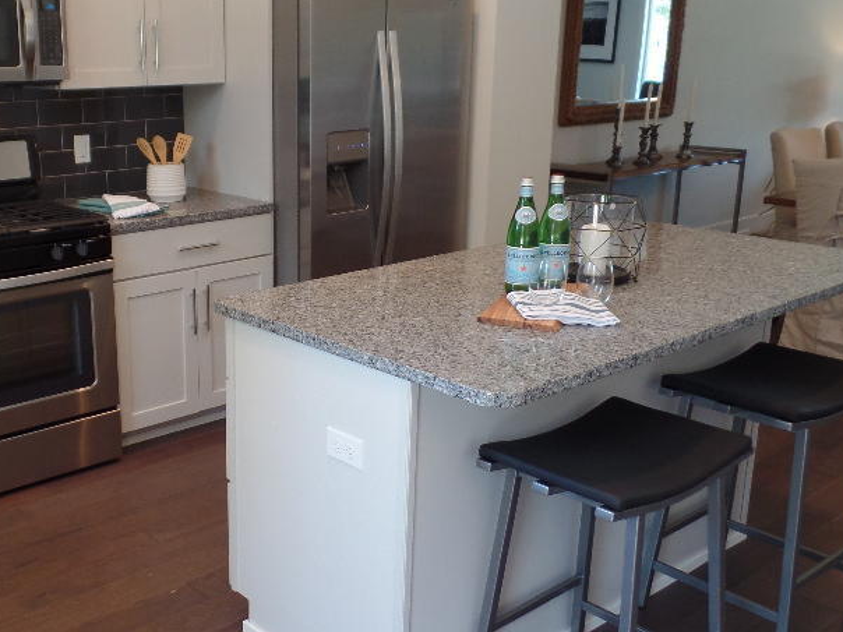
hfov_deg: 46.5
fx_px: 950
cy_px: 299
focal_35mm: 39
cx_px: 236
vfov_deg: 36.8
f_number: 2.8
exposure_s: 1/30
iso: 120
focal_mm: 4.1
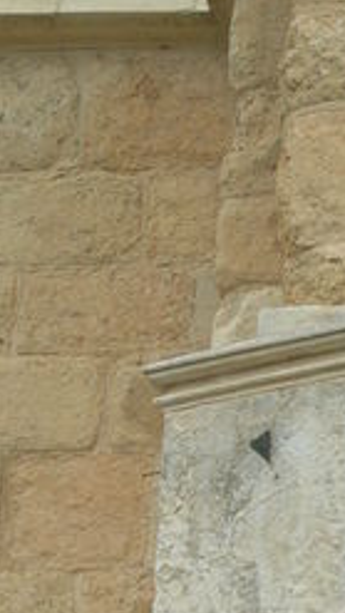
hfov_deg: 5.3
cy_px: 546
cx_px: 375
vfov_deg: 9.5
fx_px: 3690
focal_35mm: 227
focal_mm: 16.2
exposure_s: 1/154
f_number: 4.9
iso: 50
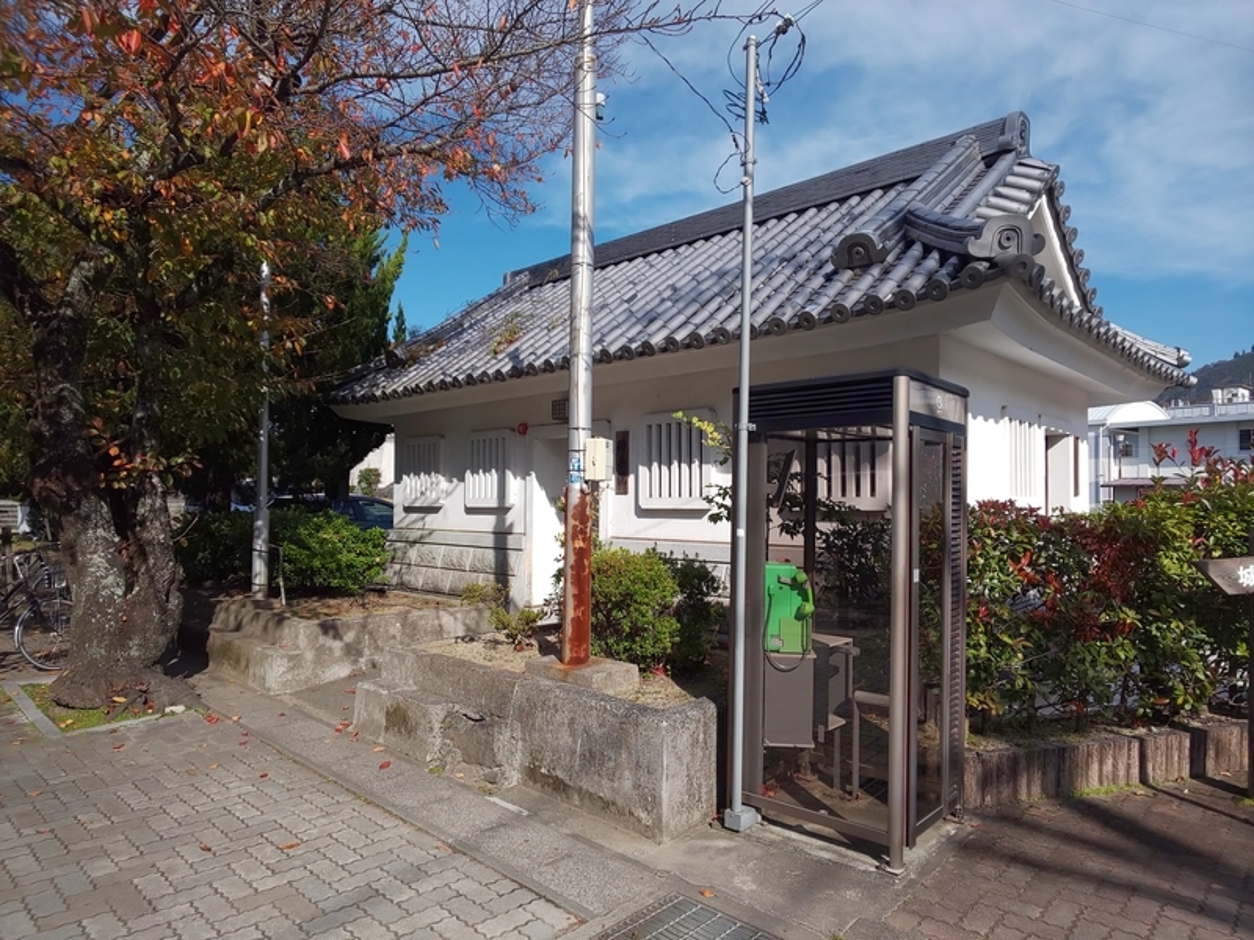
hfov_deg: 81.7
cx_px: 627
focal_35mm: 20
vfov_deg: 66.0
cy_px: 470
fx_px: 725
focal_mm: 3.45
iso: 28
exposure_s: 1/1204
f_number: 1.94
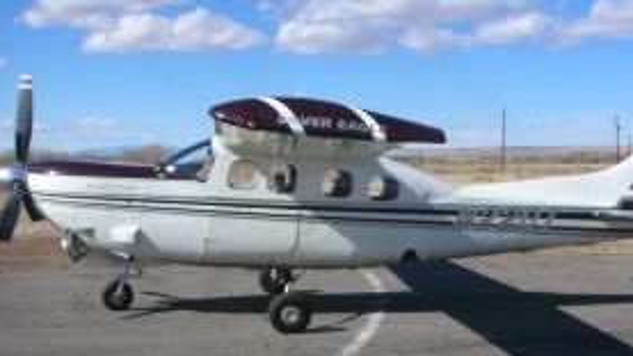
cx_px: 343
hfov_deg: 37.8
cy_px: 196
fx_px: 923
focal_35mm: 55
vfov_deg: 21.8
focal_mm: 5.8
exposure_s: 1/126
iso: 50
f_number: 8.5
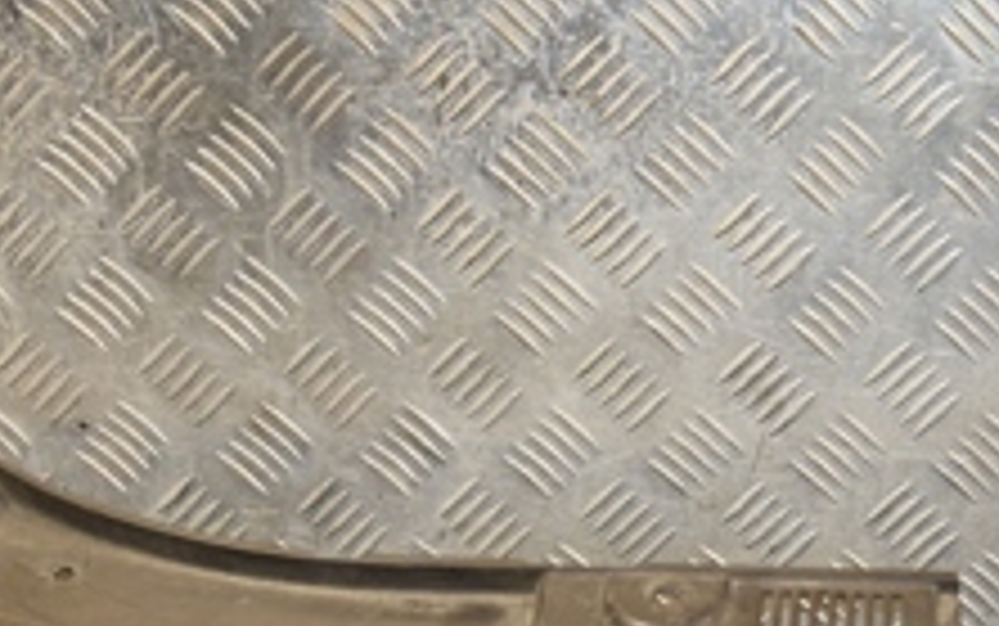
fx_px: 2519
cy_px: 590
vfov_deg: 14.0
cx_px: 1044
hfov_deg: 21.5
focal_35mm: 92
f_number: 5
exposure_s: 1/200
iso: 800
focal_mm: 21
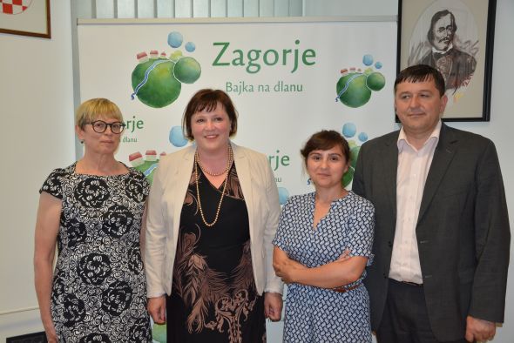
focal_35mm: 39
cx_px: 257
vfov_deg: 34.2
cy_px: 172
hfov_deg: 49.5
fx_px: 557
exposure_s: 1/160
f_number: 4
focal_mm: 26
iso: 800
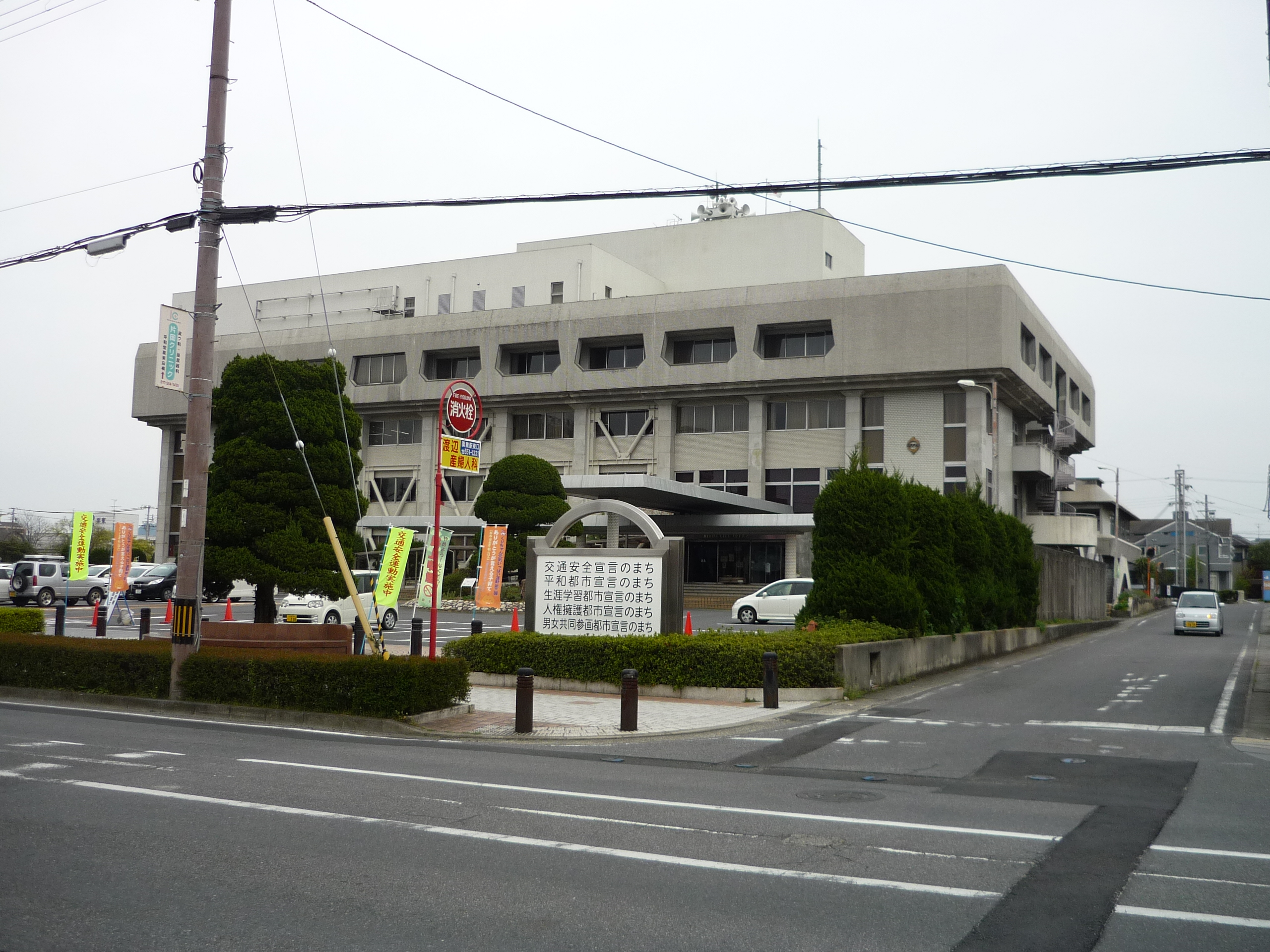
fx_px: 1211
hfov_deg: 55.4
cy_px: 476
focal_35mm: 33
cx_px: 635
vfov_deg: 42.9
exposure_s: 1/800
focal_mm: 5.5
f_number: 2.8
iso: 100
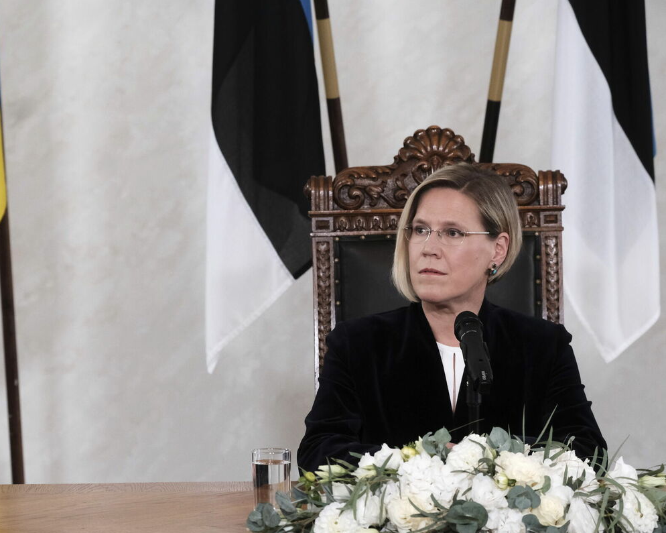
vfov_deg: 9.1
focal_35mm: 170
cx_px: 313
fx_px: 3351
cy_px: 267
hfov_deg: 11.4
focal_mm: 100
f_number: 5.6
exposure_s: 1/125
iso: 2500
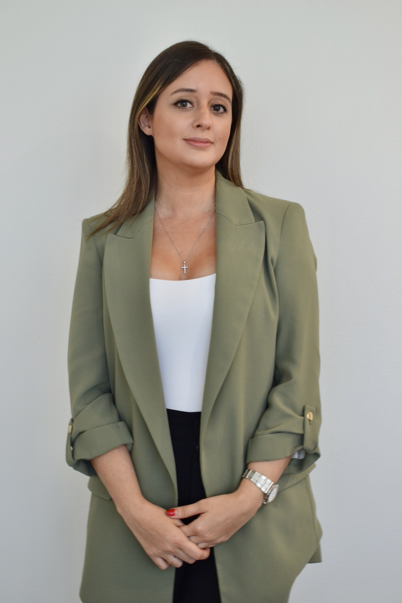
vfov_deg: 33.4
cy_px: 302
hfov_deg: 22.6
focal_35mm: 60
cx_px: 201
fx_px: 1005
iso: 400
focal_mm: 40
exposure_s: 1/25
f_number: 5.3
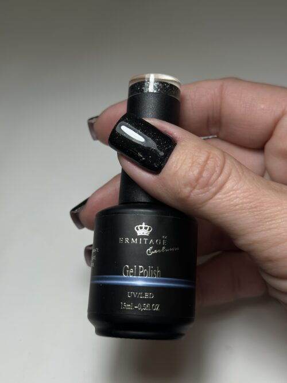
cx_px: 144
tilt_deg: -48.3
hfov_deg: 30.3
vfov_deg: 39.7
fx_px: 531
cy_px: 192
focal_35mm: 48
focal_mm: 6.86
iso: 64
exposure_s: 1/638
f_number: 1.78
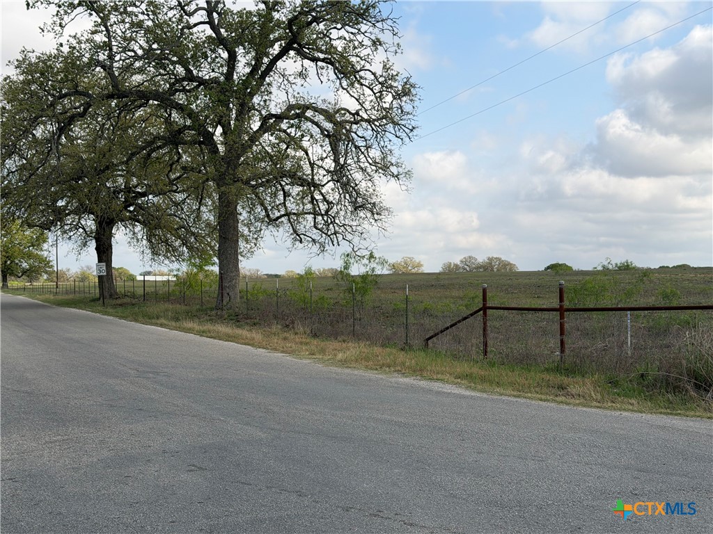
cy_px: 267
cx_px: 356
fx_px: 989
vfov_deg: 30.3
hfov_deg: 39.7
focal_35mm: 48
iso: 80
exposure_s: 1/4878
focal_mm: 6.76
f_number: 1.78
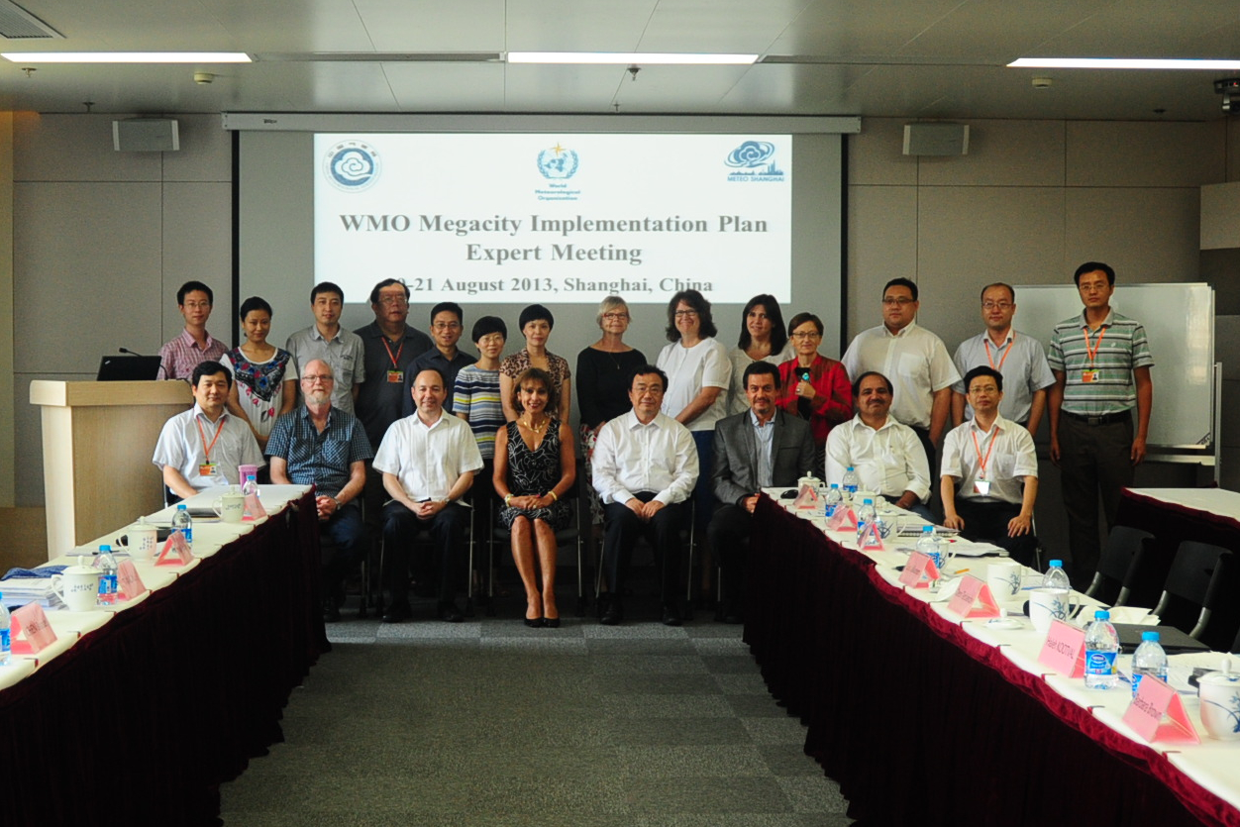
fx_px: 1206
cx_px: 620
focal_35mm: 35
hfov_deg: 54.4
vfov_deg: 37.9
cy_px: 414
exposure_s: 1/100
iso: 1600
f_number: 4.5
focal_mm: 35
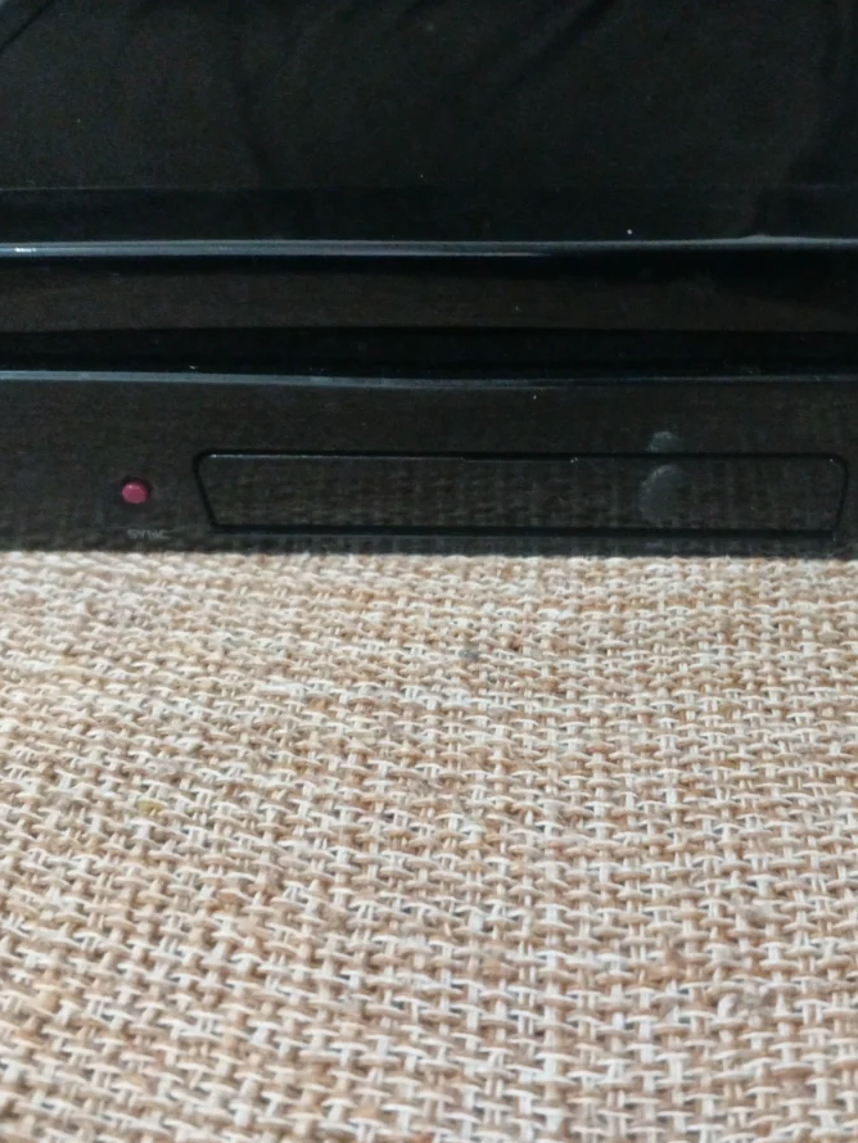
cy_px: 575
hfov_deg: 44.9
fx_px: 1024
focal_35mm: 31
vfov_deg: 58.3
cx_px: 559
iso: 2012
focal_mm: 4.11
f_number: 1.6
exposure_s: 1/30
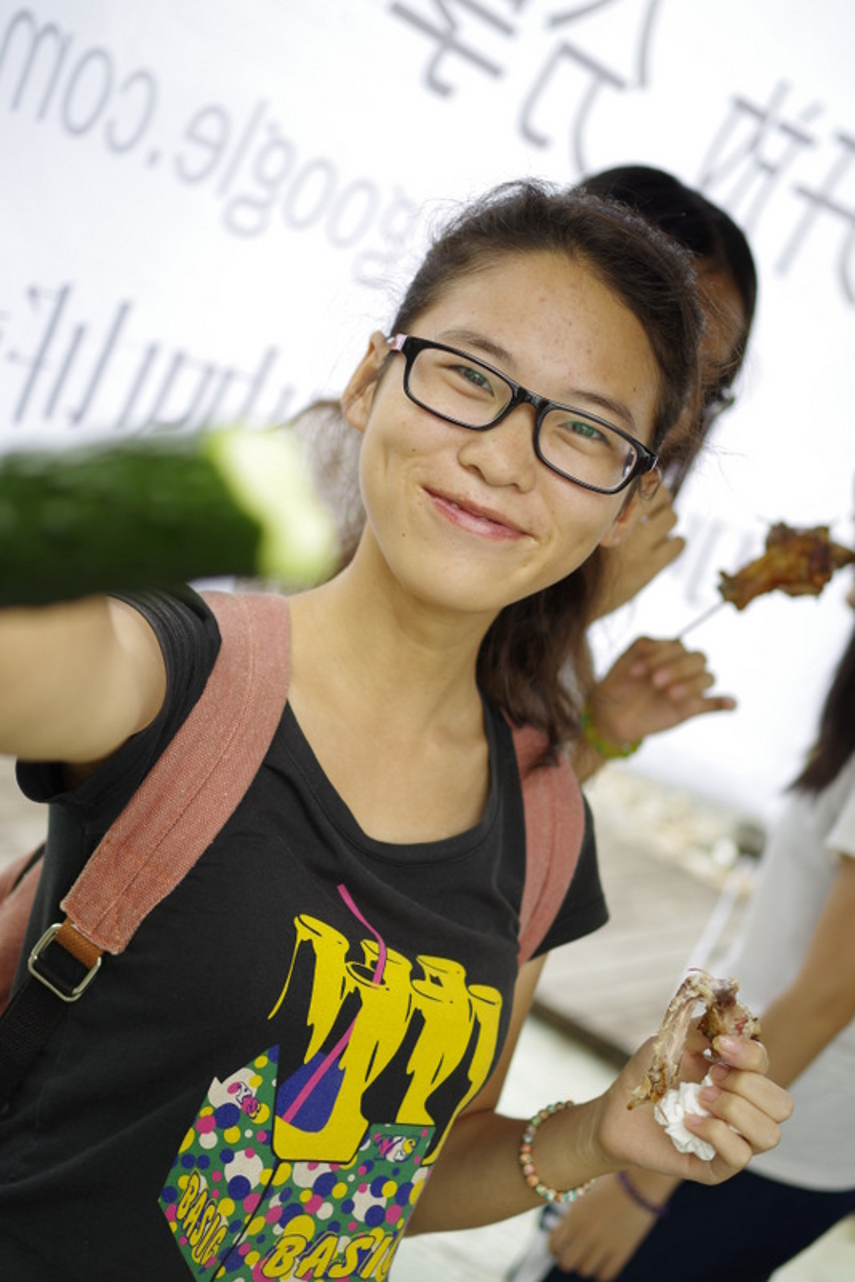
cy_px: 641
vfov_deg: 38.2
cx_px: 428
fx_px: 1851
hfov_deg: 26.0
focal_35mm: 52
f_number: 2.4
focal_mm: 35
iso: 100
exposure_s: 1/250
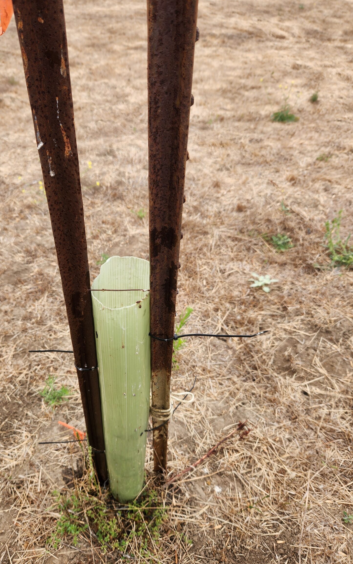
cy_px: 295
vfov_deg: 68.4
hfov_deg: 45.8
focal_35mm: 27
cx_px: 141
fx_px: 416
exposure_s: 1/359
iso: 20
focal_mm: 5.4
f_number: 1.8
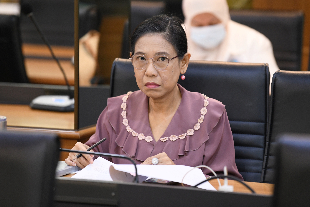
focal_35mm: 170
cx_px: 155
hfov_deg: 12.1
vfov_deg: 8.1
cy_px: 104
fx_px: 1464
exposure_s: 1/125
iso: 1600
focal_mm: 170
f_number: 2.8
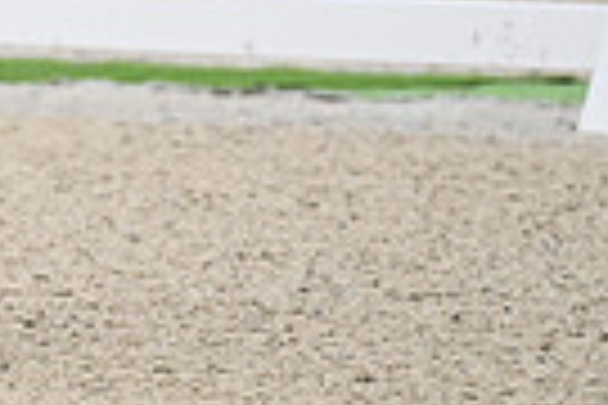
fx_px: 28945
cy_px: -443
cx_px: -351
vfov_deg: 0.8
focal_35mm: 1714
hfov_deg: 1.2
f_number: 4.5
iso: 900
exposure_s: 1/1000
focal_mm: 400
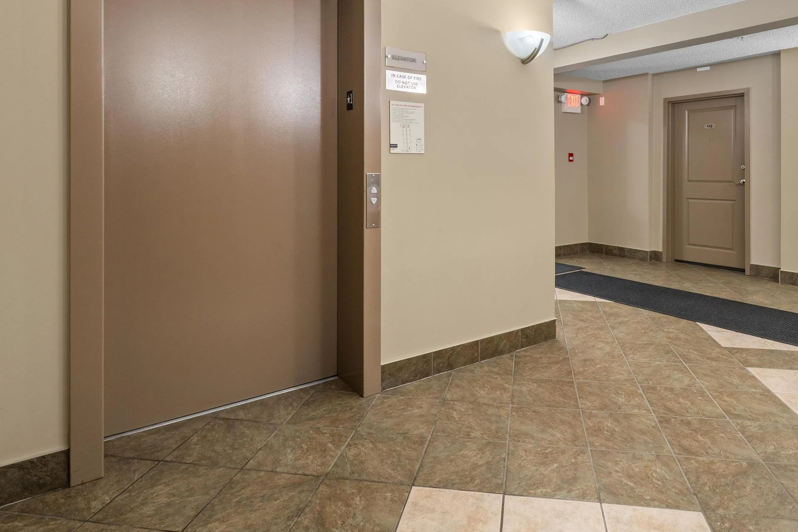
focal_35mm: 21
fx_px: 465
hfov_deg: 80.2
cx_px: 481
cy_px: 164
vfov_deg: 57.8
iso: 400
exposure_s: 2.5
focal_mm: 10
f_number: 11
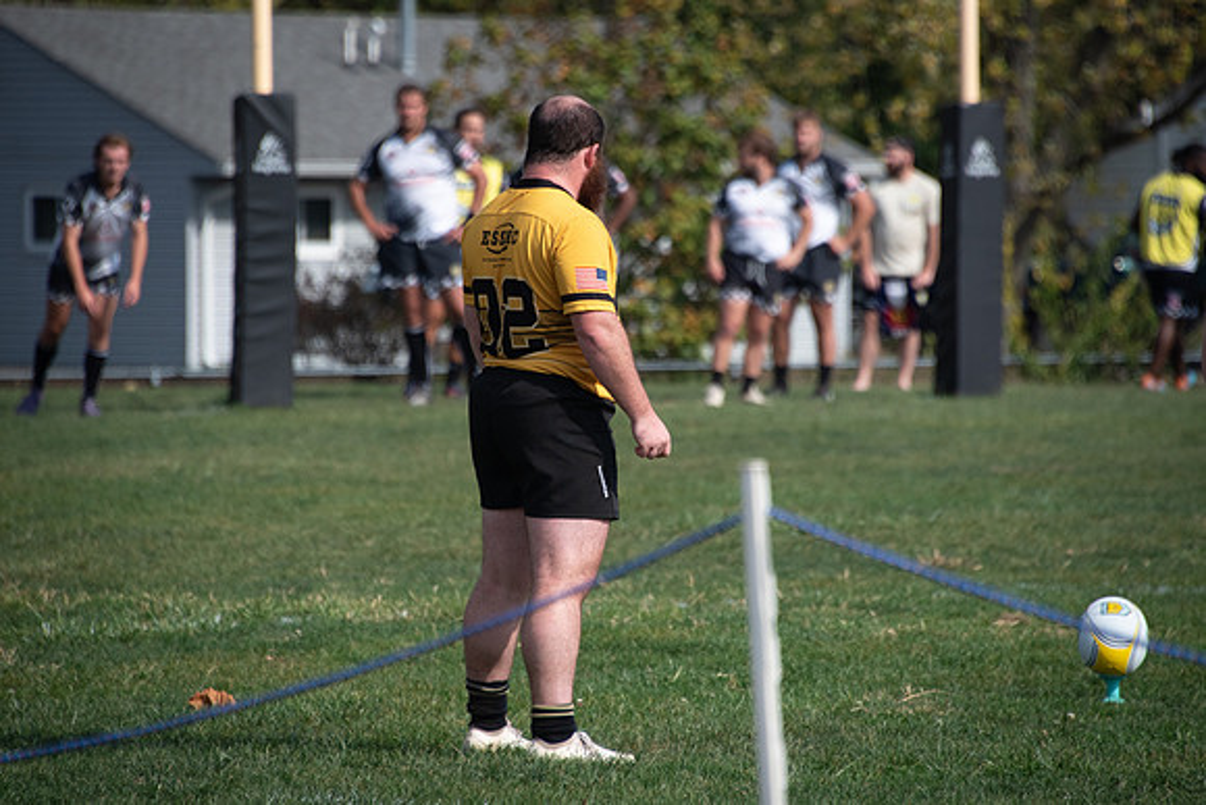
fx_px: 11765
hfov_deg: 5.9
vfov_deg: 3.9
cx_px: 602
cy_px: 379
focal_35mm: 351
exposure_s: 1/2500
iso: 400
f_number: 6.3
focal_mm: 300
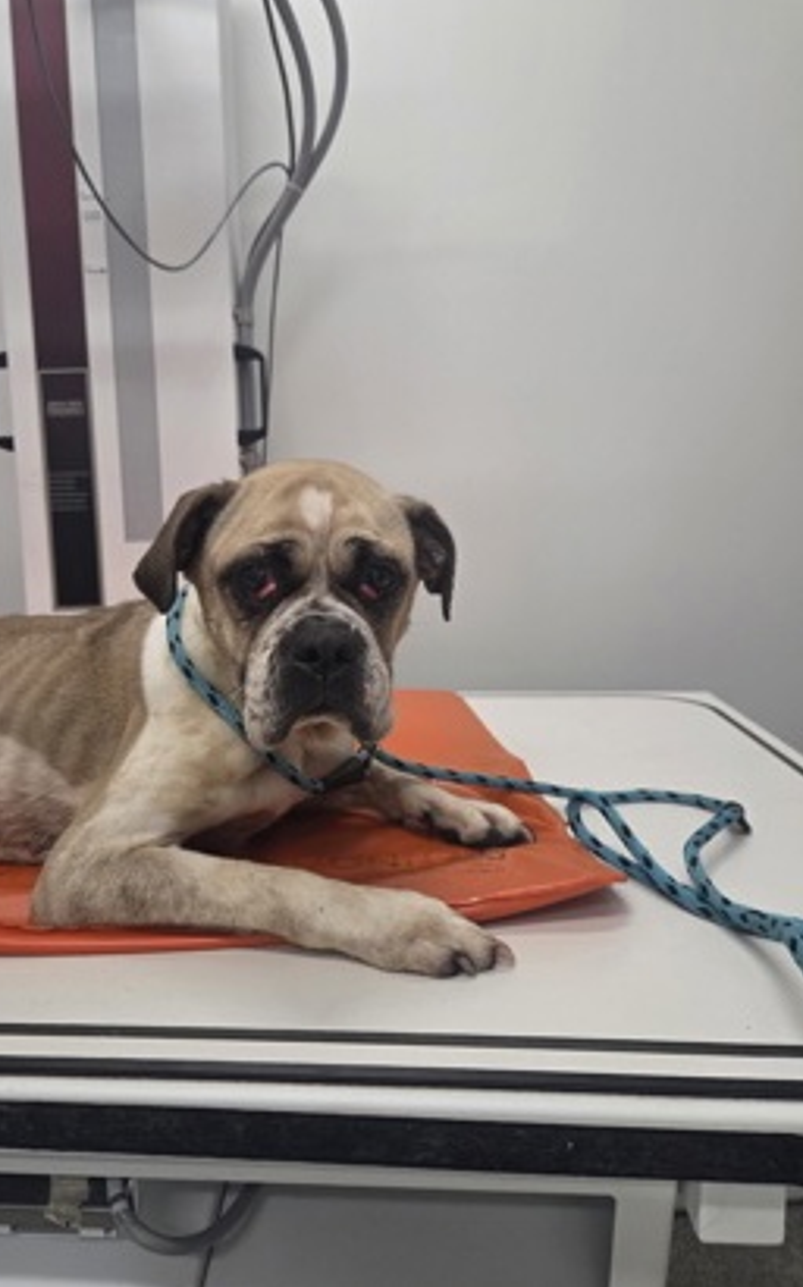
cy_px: 634
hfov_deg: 49.1
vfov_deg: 72.6
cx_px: 343
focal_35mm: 25
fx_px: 876
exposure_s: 1/60
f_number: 1.8
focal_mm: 5.4
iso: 640
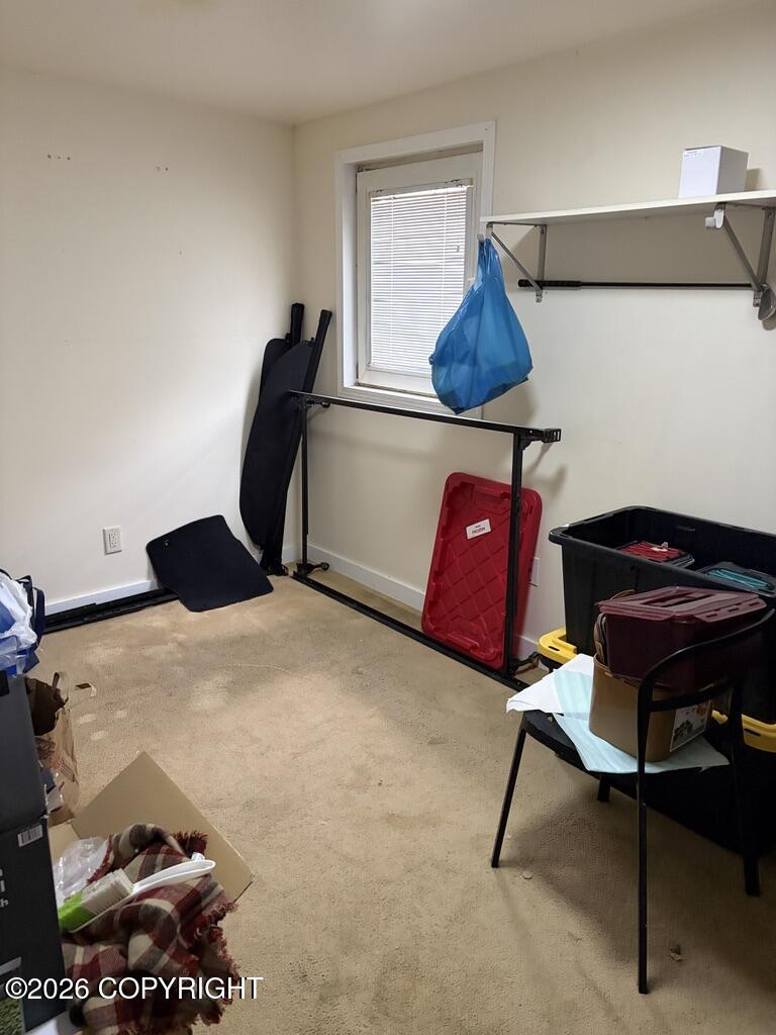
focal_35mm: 26
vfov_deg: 67.3
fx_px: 777
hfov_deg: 53.1
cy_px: 518
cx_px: 388
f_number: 1.6
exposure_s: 1/60
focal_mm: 5.96
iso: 400
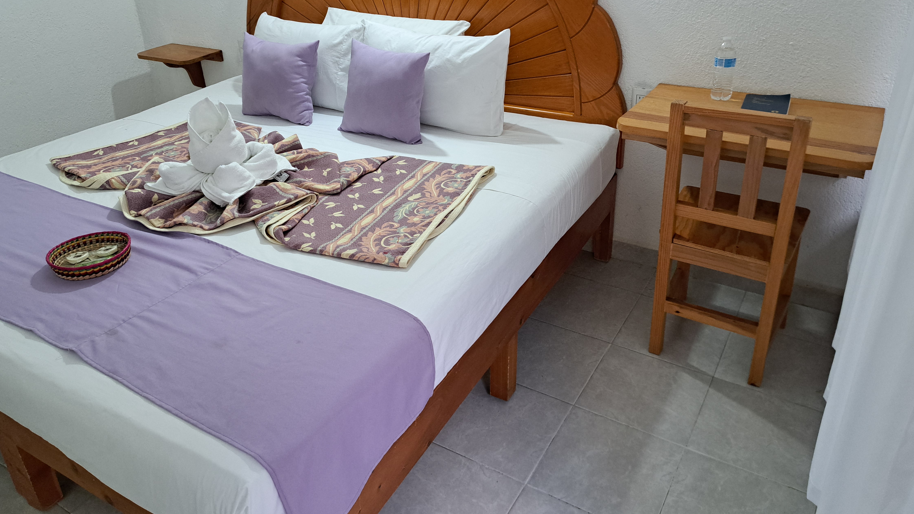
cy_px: 169
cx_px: 458
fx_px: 654
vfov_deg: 42.3
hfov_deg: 69.9
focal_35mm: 27
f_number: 1.8
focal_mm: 5.23
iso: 320
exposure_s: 1/60
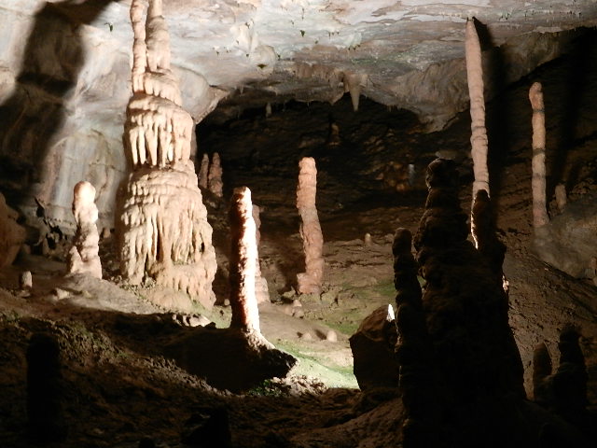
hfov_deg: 25.0
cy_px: 224
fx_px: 1345
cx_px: 298
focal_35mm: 78
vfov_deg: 18.9
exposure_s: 1/5
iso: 400
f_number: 4.8
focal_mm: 14.1
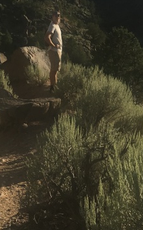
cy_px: 51
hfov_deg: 14.4
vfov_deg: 23.0
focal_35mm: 89
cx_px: 153
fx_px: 555
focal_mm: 4.15
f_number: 2.2
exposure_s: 1/1399
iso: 25
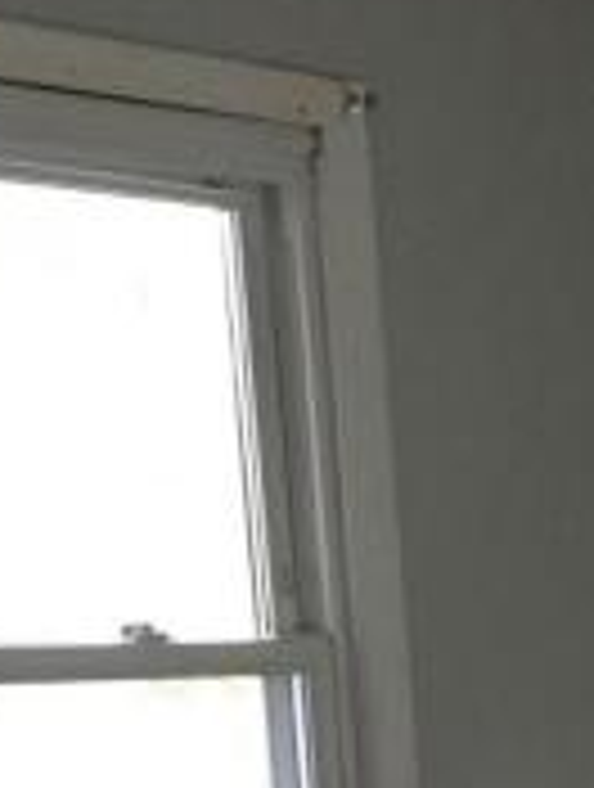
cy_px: 1157
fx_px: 2895
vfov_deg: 14.5
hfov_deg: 10.6
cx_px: 1228
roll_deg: +1.1
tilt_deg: -10.8
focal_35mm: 127
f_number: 2.2
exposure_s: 1/30
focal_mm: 4.15
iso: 200
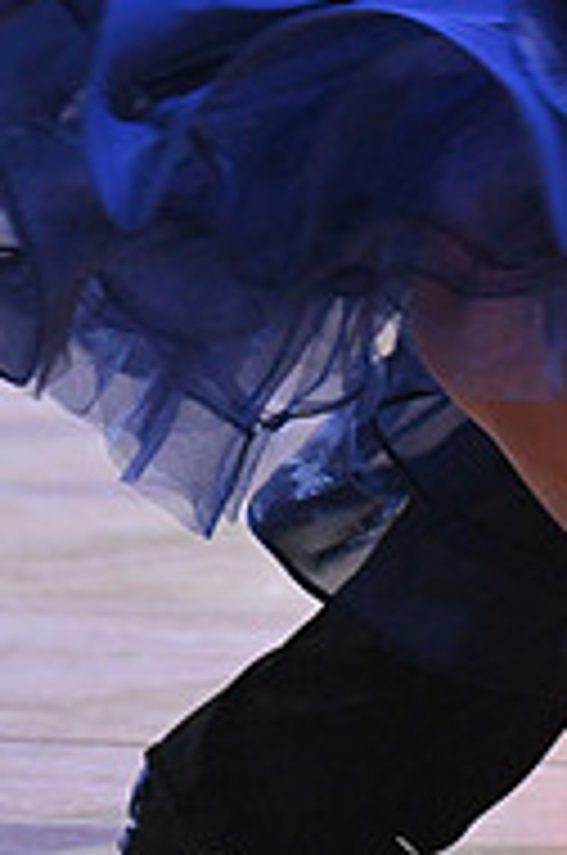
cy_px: -418
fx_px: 14510
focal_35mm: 612
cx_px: 691
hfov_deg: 2.2
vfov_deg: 3.4
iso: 4000
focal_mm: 200
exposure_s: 1/400
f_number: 4
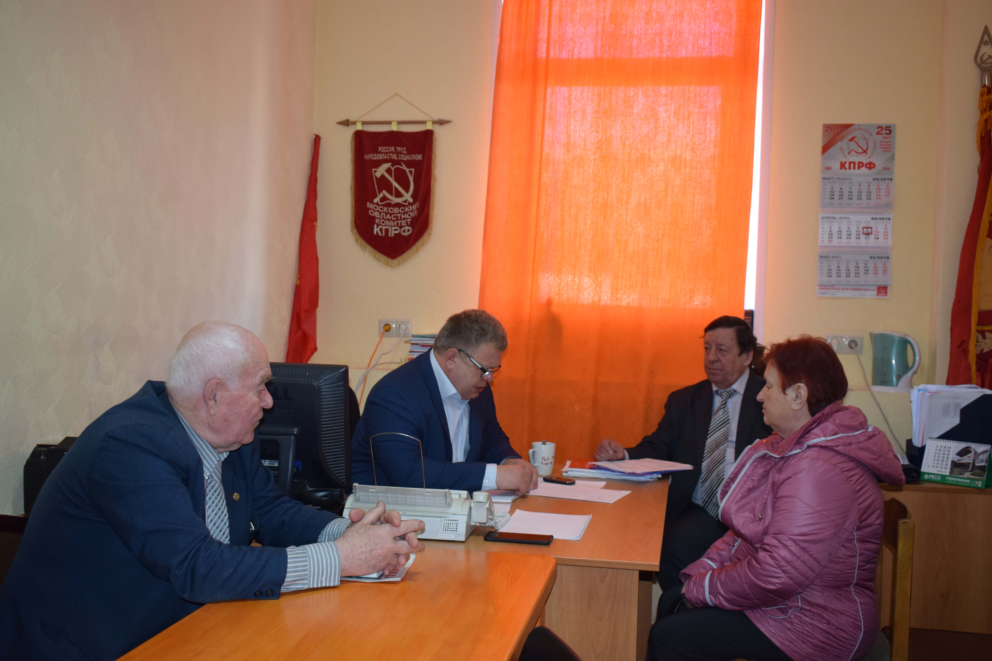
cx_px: 496
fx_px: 992
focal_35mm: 36
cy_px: 330
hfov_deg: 53.1
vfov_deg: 36.9
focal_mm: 24
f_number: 4
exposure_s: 1/60
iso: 800
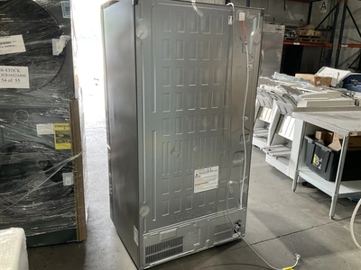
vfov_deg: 48.2
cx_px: 180
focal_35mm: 29
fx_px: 302
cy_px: 135
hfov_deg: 61.7
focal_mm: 3
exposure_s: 1/60
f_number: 1.8
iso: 80
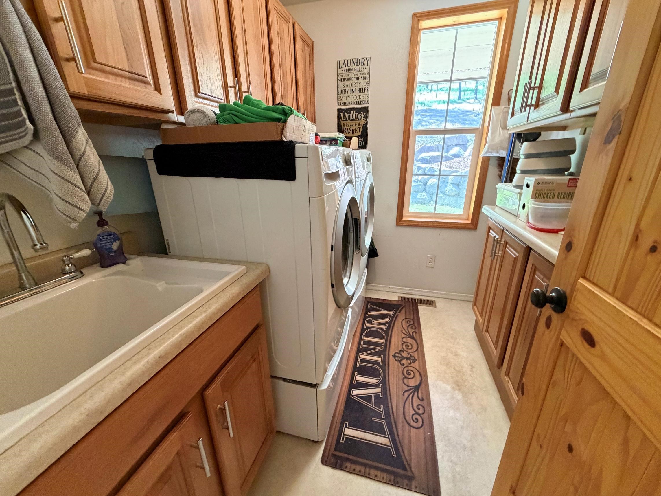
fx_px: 267
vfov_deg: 85.7
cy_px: 248
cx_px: 330
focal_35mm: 14
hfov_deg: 102.1
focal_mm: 2.22
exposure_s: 1/60
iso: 640
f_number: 2.2
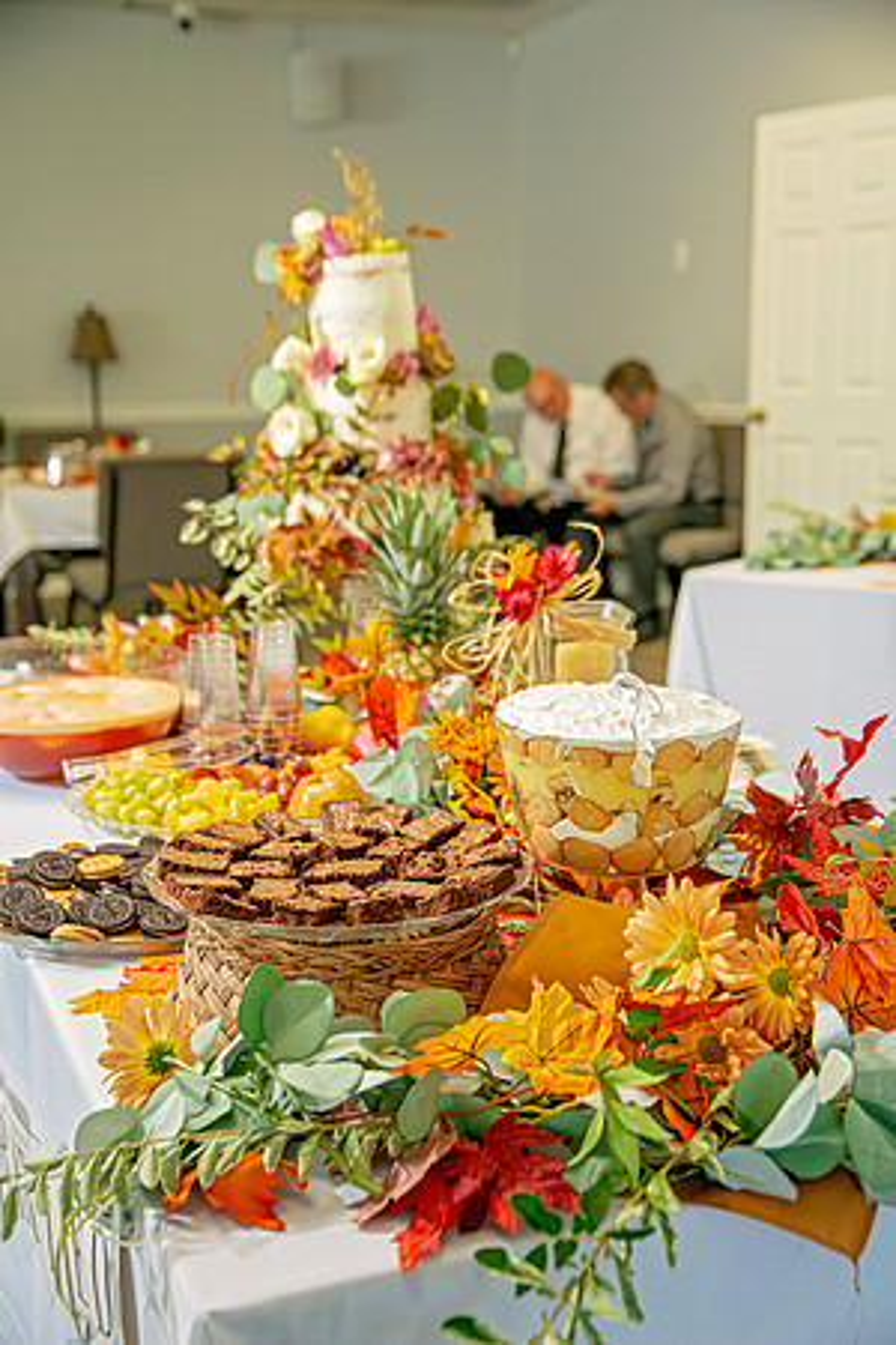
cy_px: 672
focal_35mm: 48
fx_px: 1792
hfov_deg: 28.1
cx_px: 448
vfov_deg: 41.1
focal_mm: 48
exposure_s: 1/100
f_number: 4
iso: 400
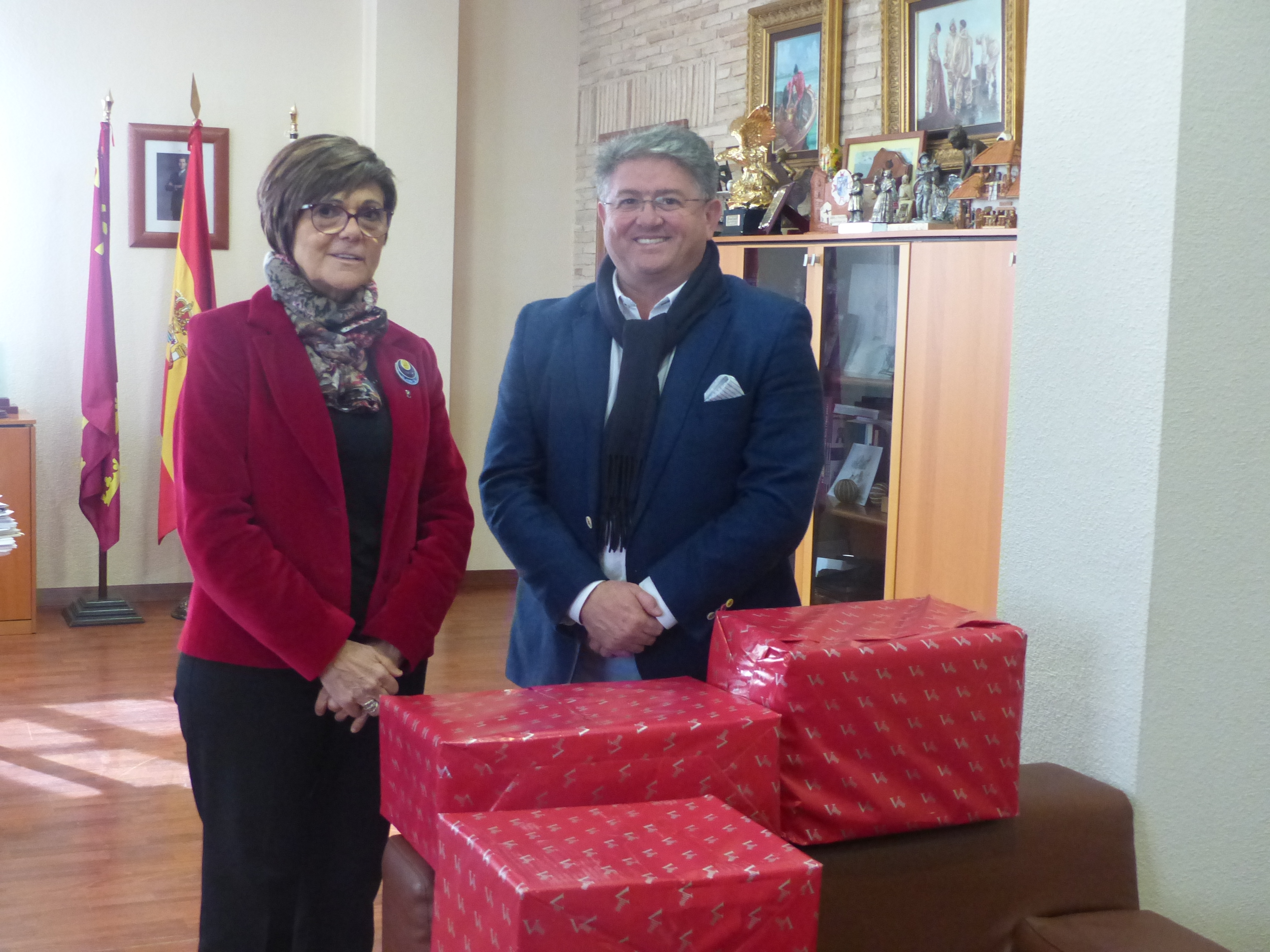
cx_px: 635
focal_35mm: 45
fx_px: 1651
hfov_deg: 42.1
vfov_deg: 32.2
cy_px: 476
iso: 800
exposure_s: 1/30
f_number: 2.8
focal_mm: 8.1
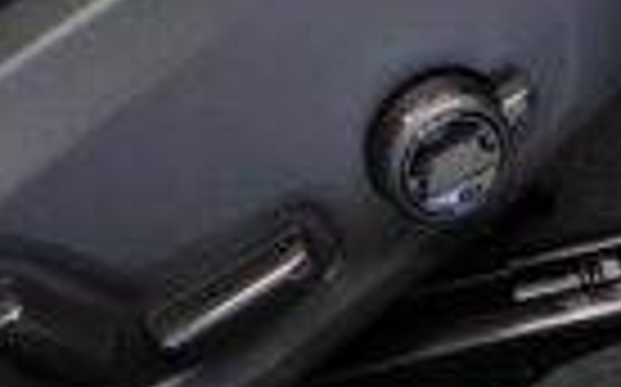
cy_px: -1130
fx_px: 3061
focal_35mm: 181
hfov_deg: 11.6
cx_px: 310
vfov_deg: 6.1
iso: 320
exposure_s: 1/90.1
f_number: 1.8
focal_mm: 5.4
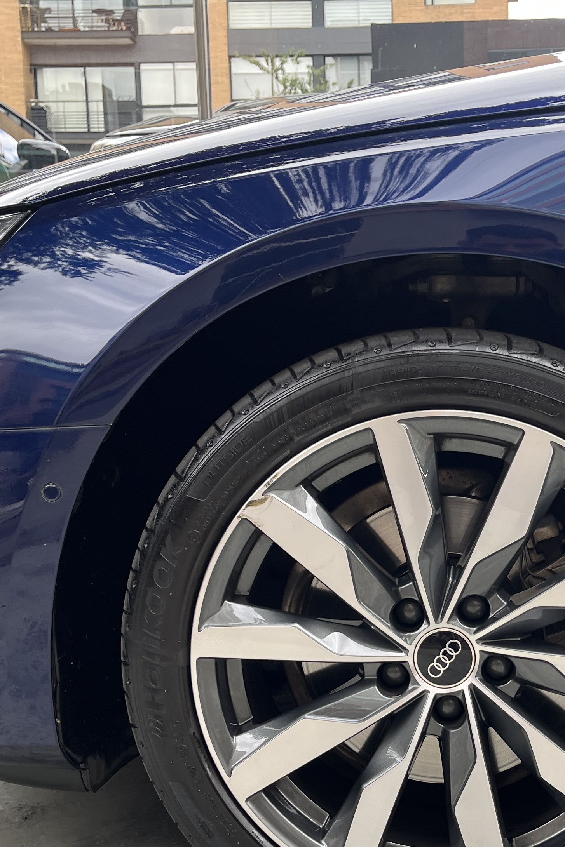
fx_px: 1177
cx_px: 467
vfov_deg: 39.3
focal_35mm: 50
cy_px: 543
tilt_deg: -6.4
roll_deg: +0.2
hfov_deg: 26.4
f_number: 1.6
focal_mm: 5.1
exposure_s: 1/240
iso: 40
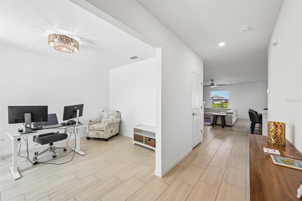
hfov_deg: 104.3
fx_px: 117
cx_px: 151
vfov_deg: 81.2
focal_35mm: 14
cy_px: 100
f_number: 8
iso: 400
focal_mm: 14
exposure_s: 1/100
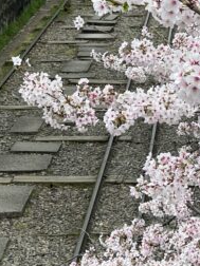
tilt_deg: -2.2
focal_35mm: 114
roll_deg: -0.9
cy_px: -68
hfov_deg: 12.9
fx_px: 878
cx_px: 165
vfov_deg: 16.4
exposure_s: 1/362
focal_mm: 3.99
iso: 32
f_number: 1.8
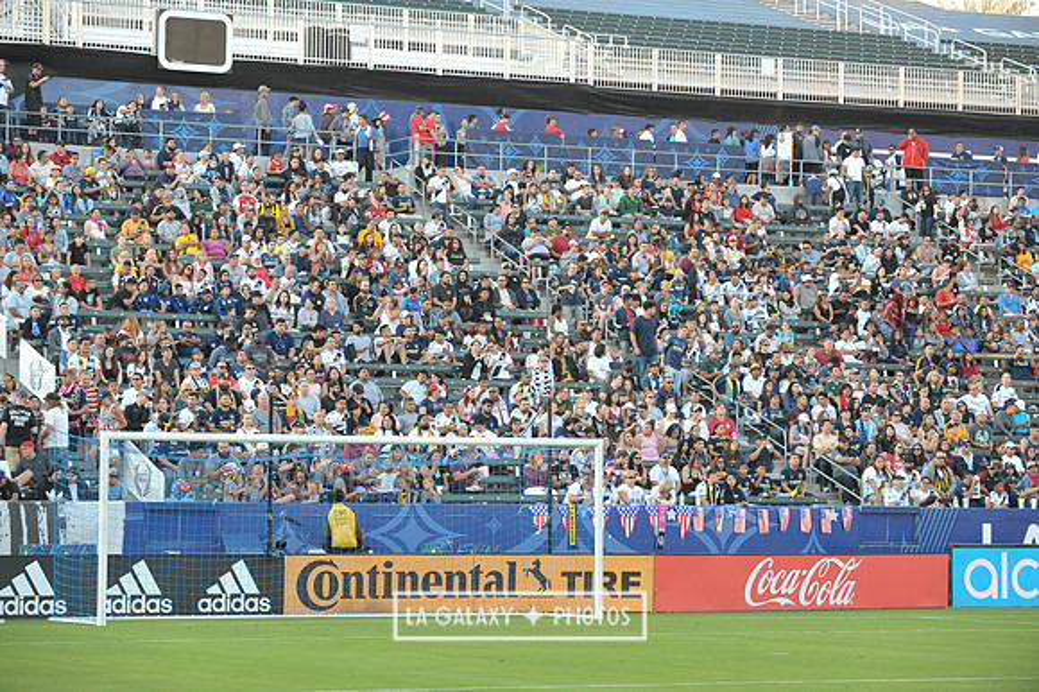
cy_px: 346
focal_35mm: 120
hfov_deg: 17.1
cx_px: 520
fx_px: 3461
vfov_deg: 11.4
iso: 400
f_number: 5.6
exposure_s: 1/125
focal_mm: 120
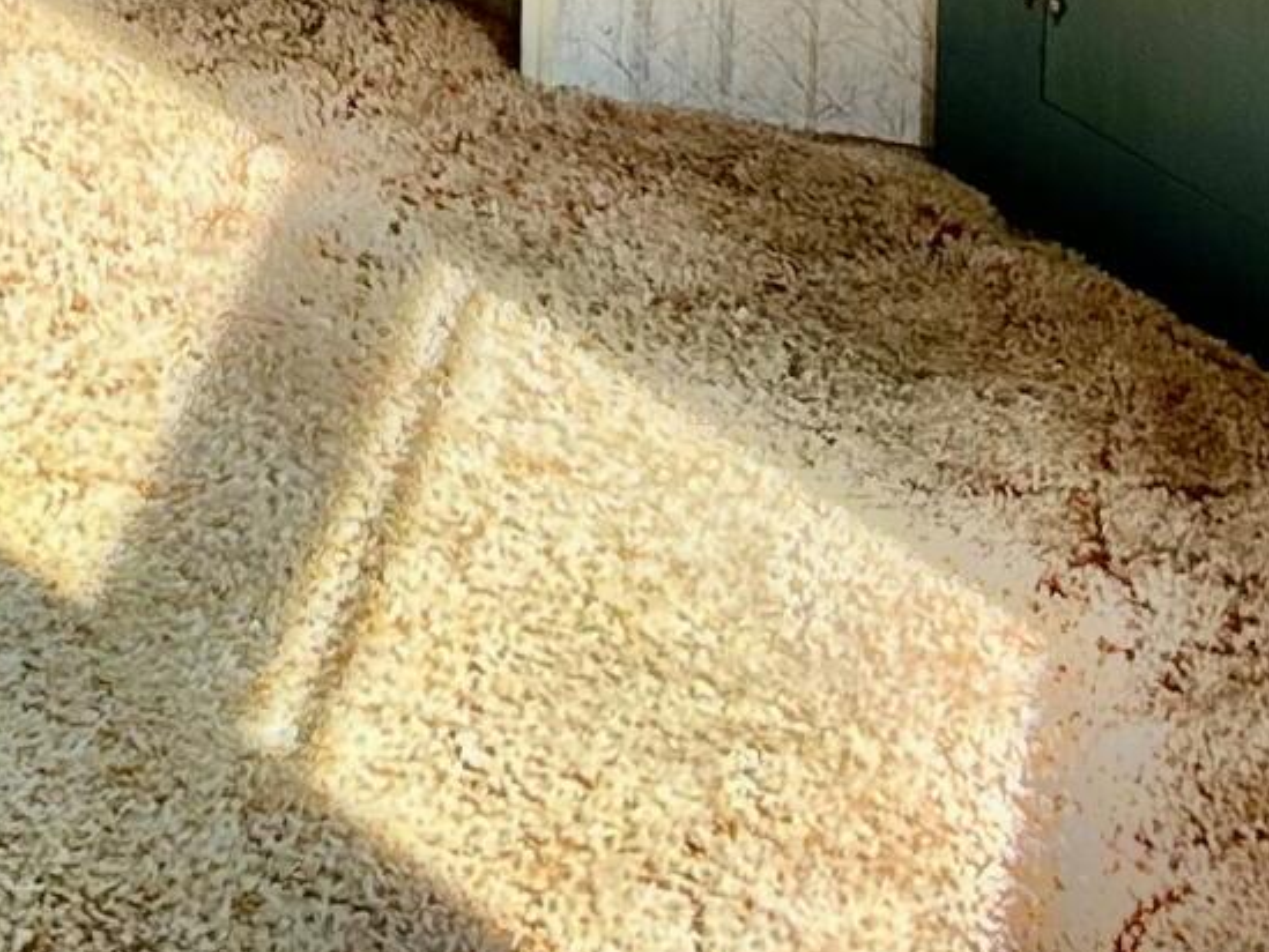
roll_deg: +0.4
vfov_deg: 9.0
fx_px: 5207
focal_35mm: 142
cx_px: -908
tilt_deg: -7.6
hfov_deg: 12.8
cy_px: -1590
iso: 64
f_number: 1.5
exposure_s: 1/120
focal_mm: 5.7
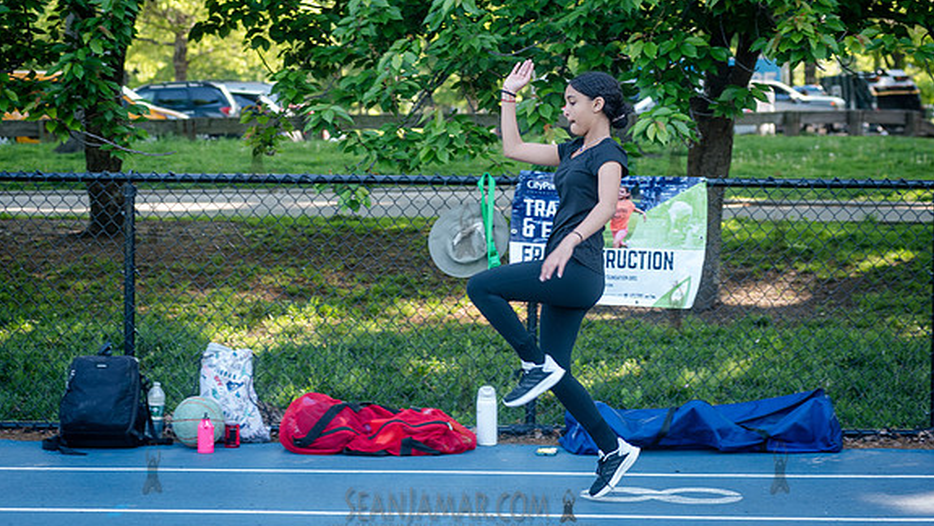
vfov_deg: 12.7
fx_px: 2353
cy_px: 246
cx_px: 458
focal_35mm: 95
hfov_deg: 22.5
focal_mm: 80
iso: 400
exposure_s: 1/250
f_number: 4
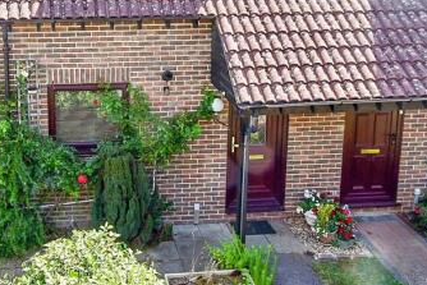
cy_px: 26
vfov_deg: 28.1
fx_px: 546
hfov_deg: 41.5
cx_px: 107
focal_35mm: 46
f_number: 8
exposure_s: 1/200
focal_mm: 10
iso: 320
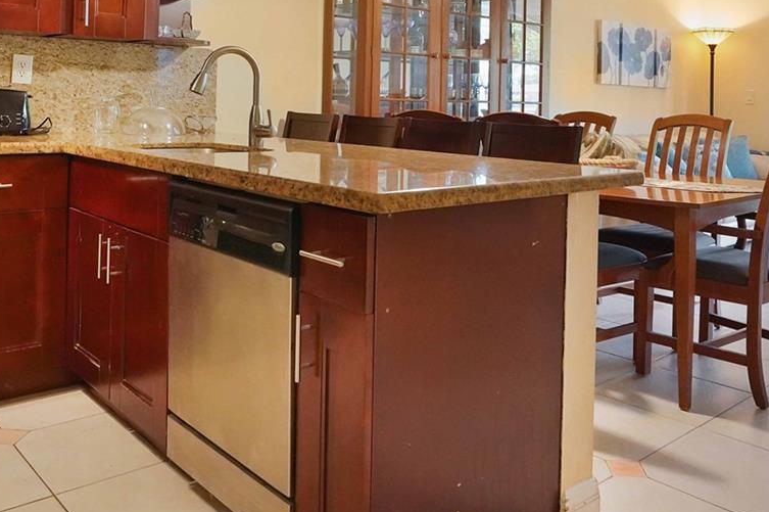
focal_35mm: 34
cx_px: 394
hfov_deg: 55.8
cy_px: 81
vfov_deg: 37.1
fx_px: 726
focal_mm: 16
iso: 10000
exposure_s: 1/200
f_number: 5
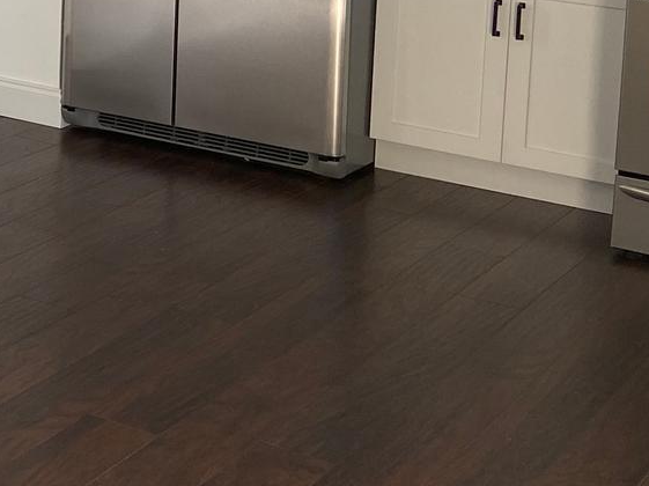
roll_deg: -0.5
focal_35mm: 95
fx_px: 1780
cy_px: -143
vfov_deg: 14.9
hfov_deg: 17.5
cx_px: -451
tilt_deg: -7.0
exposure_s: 1/122
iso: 50
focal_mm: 4.25
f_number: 1.8
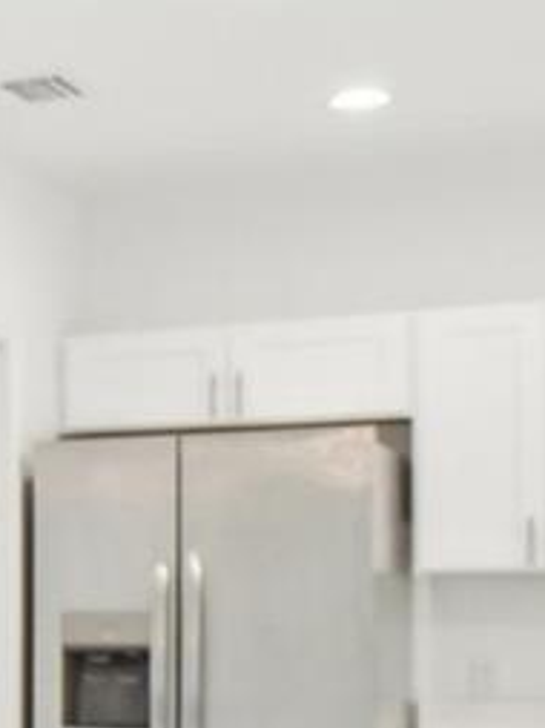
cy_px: 719
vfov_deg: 20.9
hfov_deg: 10.2
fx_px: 1914
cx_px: -1210
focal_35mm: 91
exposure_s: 1/40
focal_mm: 10
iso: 400
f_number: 8
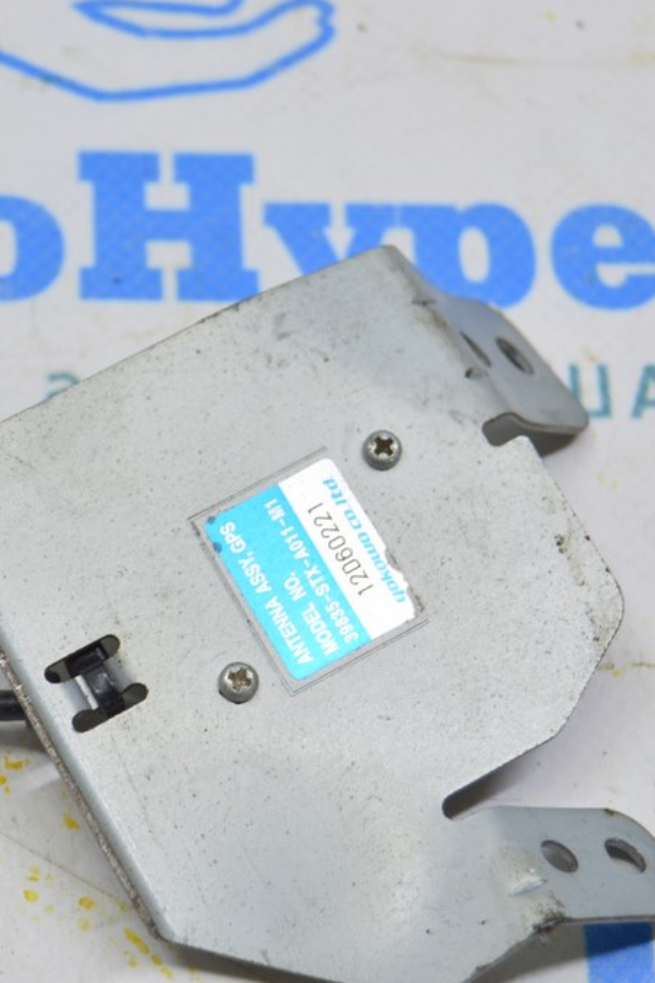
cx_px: 290
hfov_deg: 11.0
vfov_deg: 16.4
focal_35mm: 125
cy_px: 492
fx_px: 3406
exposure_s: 1/20
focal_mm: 55
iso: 400
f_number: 5.6
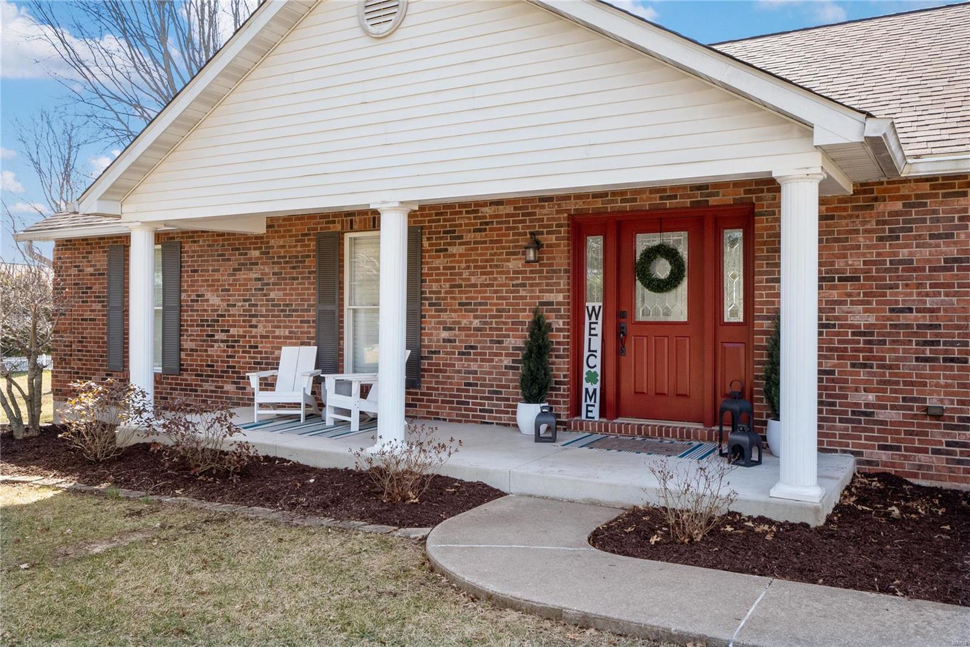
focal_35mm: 30
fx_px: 808
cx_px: 485
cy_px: 324
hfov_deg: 61.9
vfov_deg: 43.6
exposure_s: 1/80
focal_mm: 15
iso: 400
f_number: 10
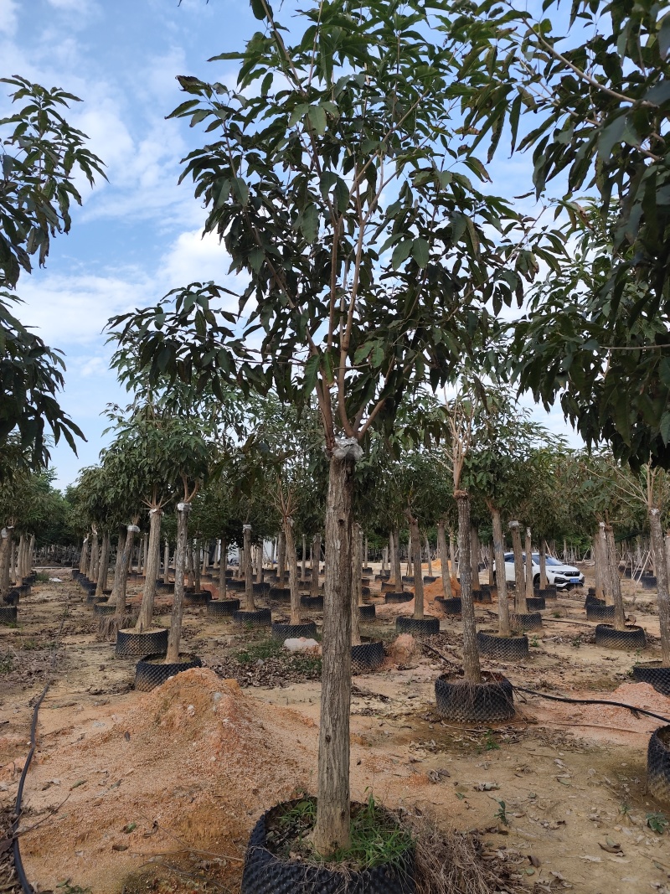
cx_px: 335
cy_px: 447
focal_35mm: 23
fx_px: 594
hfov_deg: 58.9
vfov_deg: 73.9
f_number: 1.65
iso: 50
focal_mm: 6.19
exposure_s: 1/417
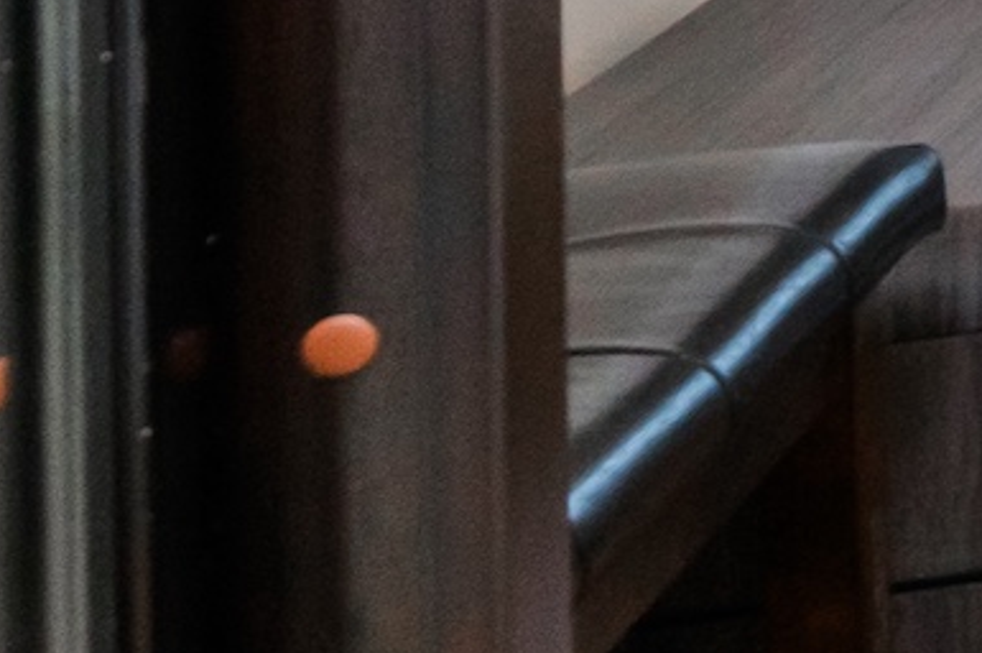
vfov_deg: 10.3
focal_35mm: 117
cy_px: -842
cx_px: 3359
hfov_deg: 9.8
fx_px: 3189
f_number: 7.1
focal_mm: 10
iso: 640
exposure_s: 1/10
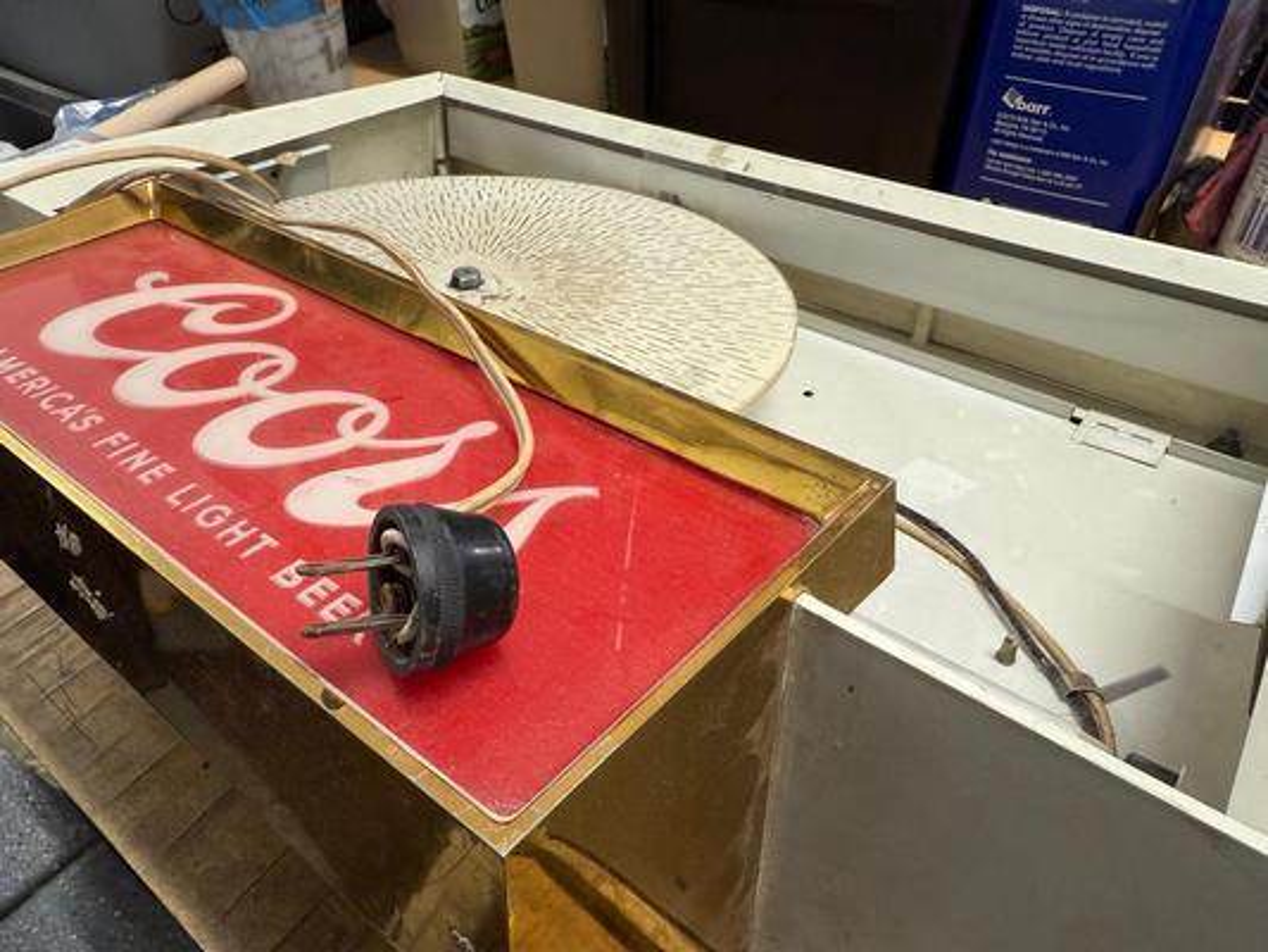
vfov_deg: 56.8
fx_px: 879
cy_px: 476
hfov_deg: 71.6
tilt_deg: -41.9
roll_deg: +5.4
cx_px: 634
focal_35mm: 24
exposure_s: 1/60
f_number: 2.2
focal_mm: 2.22
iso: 200
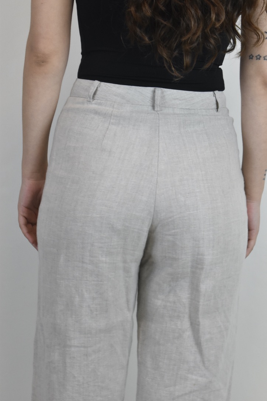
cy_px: 200
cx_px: 134
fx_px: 918
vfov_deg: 24.6
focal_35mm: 82
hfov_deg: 16.6
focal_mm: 55
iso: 1600
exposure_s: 1/40
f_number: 18
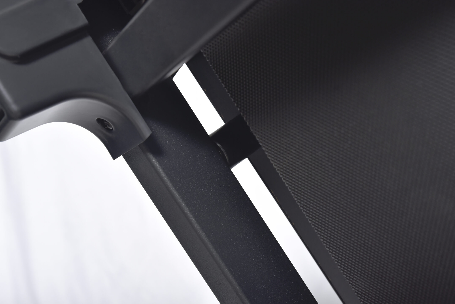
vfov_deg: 27.0
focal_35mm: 50
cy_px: 152
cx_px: 228
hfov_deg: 39.6
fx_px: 632
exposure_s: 1/160
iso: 800
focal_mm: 50
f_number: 8
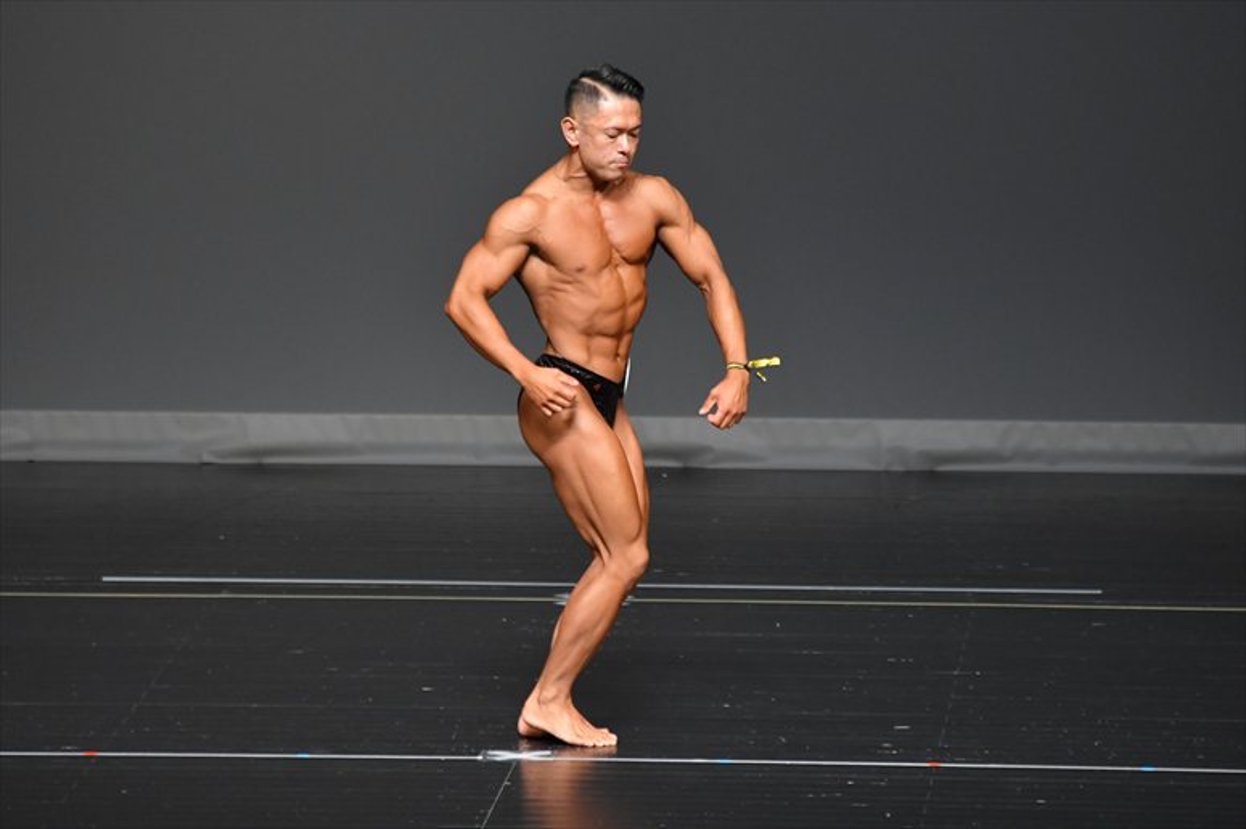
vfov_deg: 4.0
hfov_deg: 6.0
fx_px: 11935
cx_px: 623
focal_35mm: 345
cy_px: 414
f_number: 5.6
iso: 2500
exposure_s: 1/400
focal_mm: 230
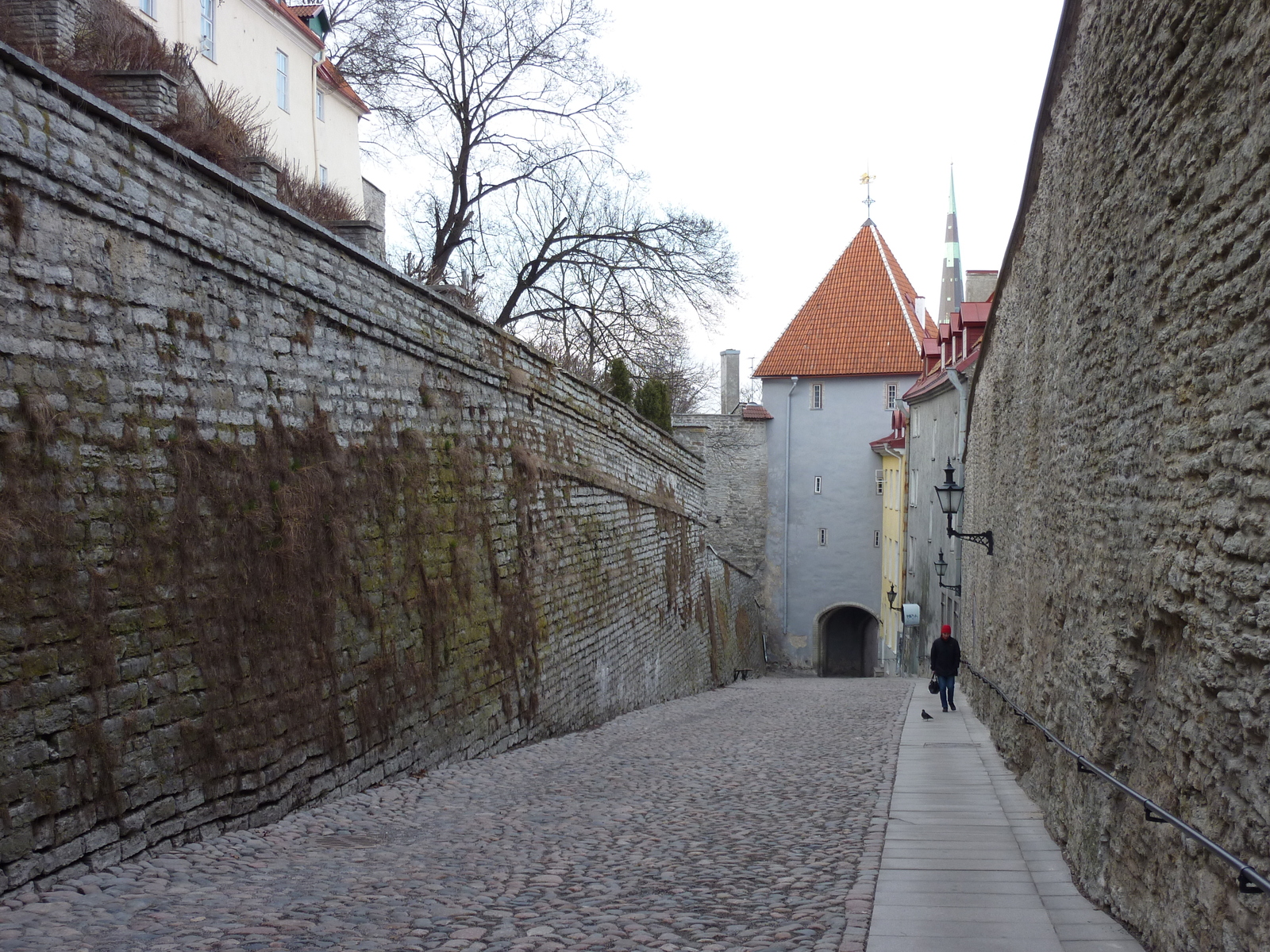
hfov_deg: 42.1
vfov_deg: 32.2
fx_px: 1651
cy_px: 476
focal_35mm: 45
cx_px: 635
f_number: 3.7
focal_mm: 7.3
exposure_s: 1/80
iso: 80
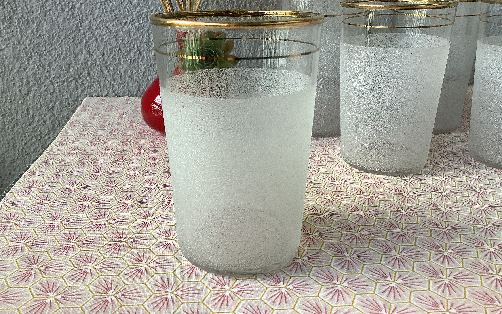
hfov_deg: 58.1
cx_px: 251
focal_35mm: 33
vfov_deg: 38.3
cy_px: 138
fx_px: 451
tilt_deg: -17.0
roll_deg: +0.8
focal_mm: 3.3
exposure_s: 1/100
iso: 64
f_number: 2.4
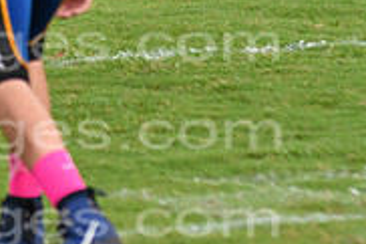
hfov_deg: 3.1
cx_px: -175
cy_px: -86
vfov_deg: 2.0
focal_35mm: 669
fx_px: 6795
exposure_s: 1/4000
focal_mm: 140
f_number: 3.5
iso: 800
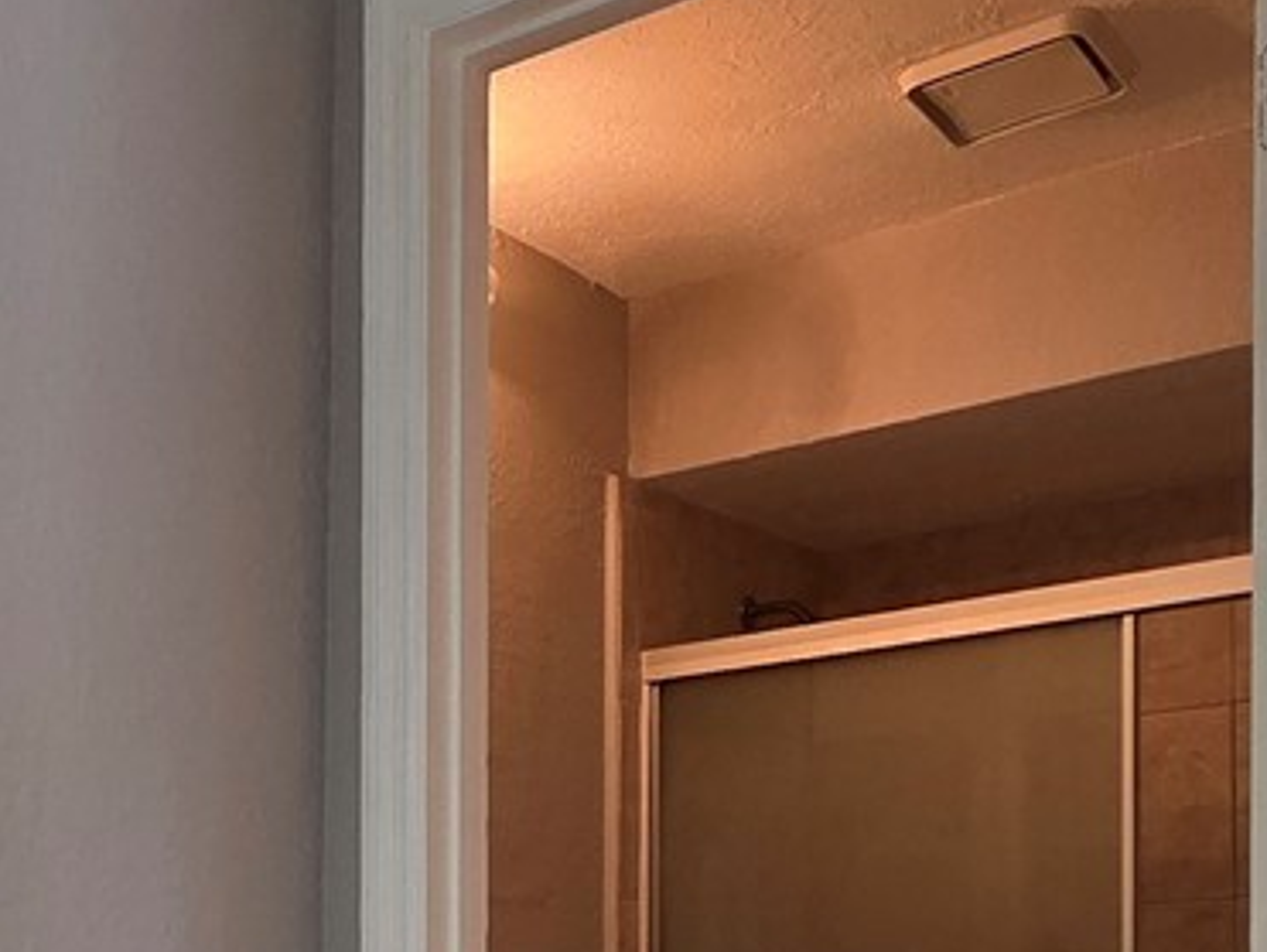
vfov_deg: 23.9
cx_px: -61
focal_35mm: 56
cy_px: 1133
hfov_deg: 31.2
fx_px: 2052
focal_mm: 2.2
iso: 160
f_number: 2.2
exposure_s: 1/60
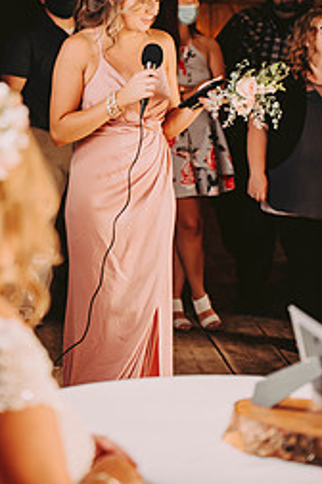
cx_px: 84
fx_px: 1677
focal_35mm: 125
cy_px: 109
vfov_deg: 16.3
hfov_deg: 10.9
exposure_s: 1/80
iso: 320
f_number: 2.8
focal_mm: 70
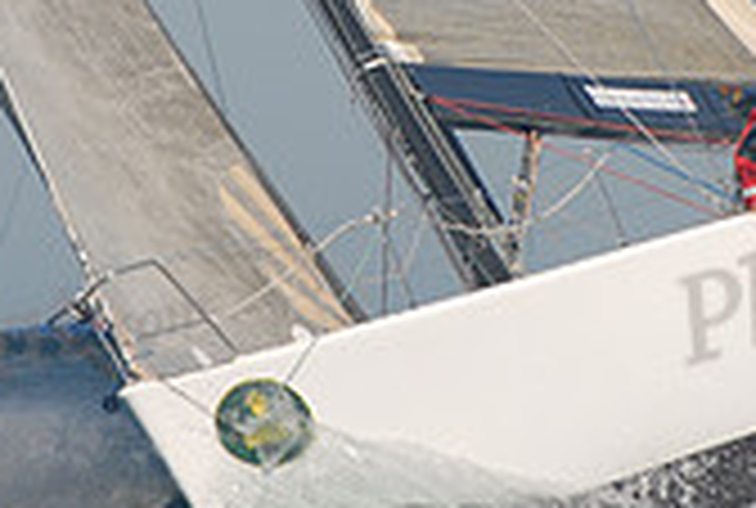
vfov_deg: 0.9
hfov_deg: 1.3
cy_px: 76
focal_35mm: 1549
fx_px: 32616
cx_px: 446
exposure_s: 1/640
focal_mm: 300
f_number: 5.6
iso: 200
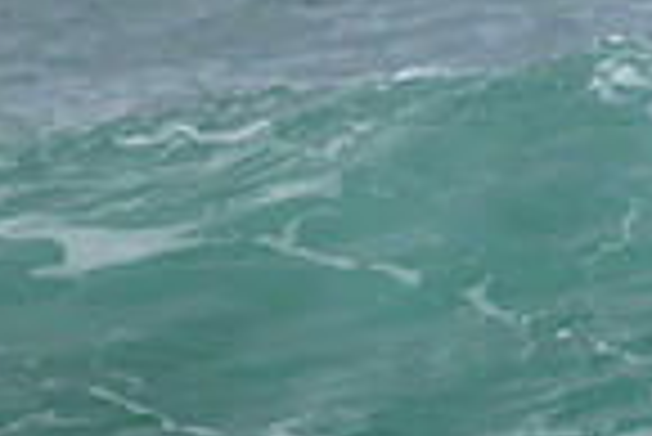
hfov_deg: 0.6
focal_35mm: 3196
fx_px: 57940
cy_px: 276
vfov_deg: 0.4
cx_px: 1214
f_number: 11
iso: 2800
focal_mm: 800
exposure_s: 1/1600
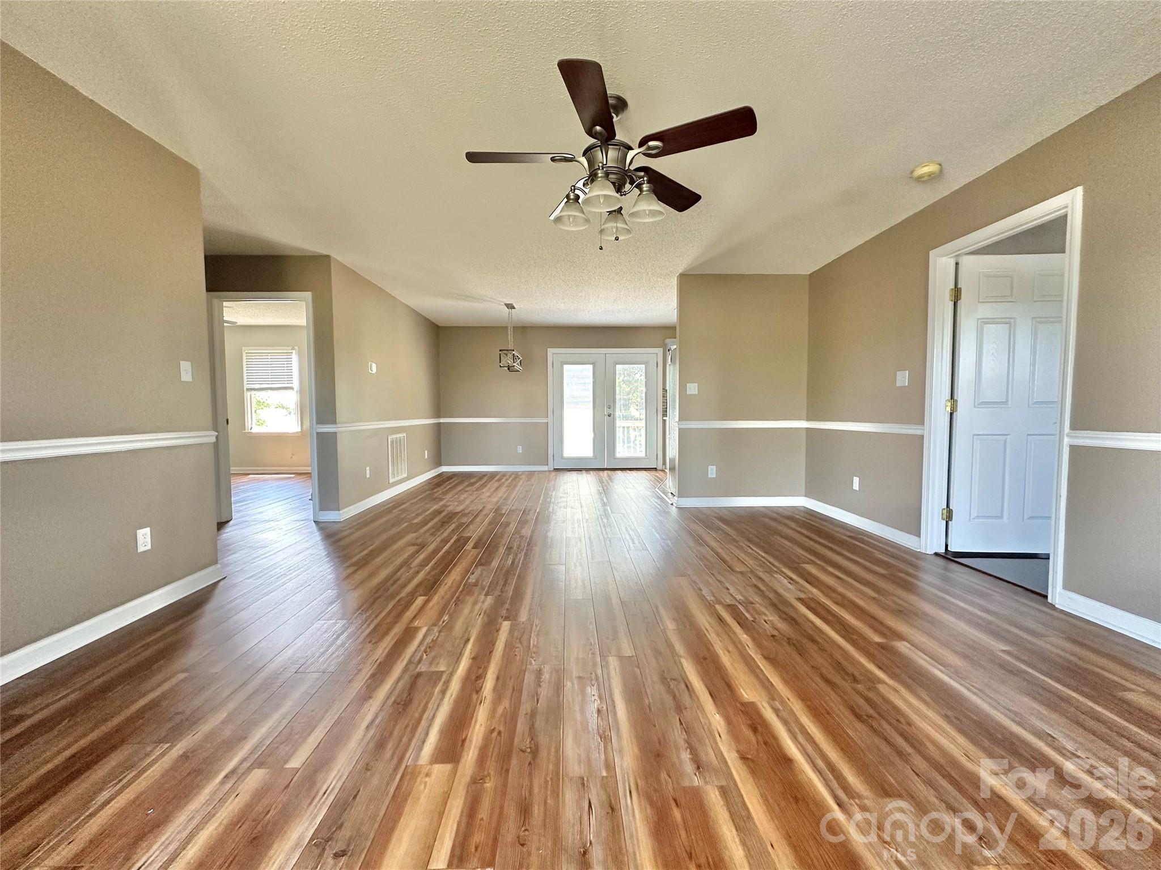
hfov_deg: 102.1
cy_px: 435
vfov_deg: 85.7
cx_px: 580
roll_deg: -0.1
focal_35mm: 14
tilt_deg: -2.6
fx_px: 470
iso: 250
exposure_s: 1/99
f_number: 2.2
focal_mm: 2.22
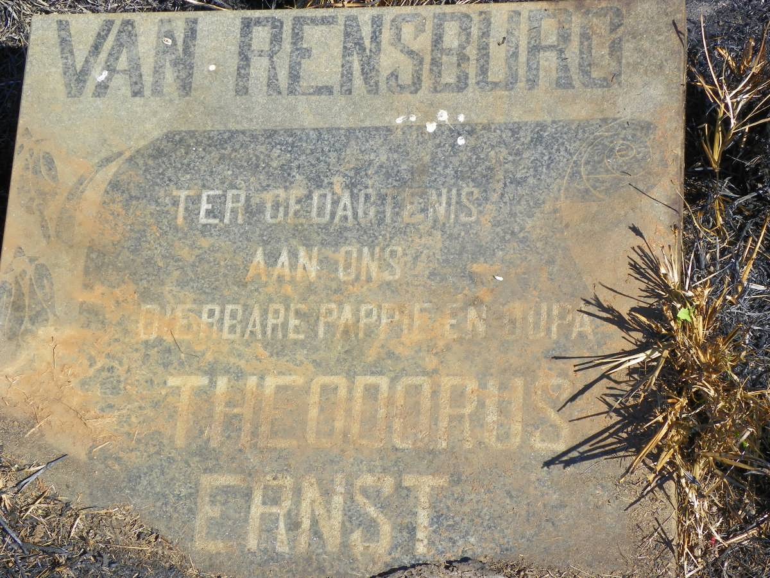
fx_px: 2046
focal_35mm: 92
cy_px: 289
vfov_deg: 16.1
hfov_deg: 21.3
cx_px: 385
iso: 64
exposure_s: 1/200
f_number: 4.5
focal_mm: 16.4
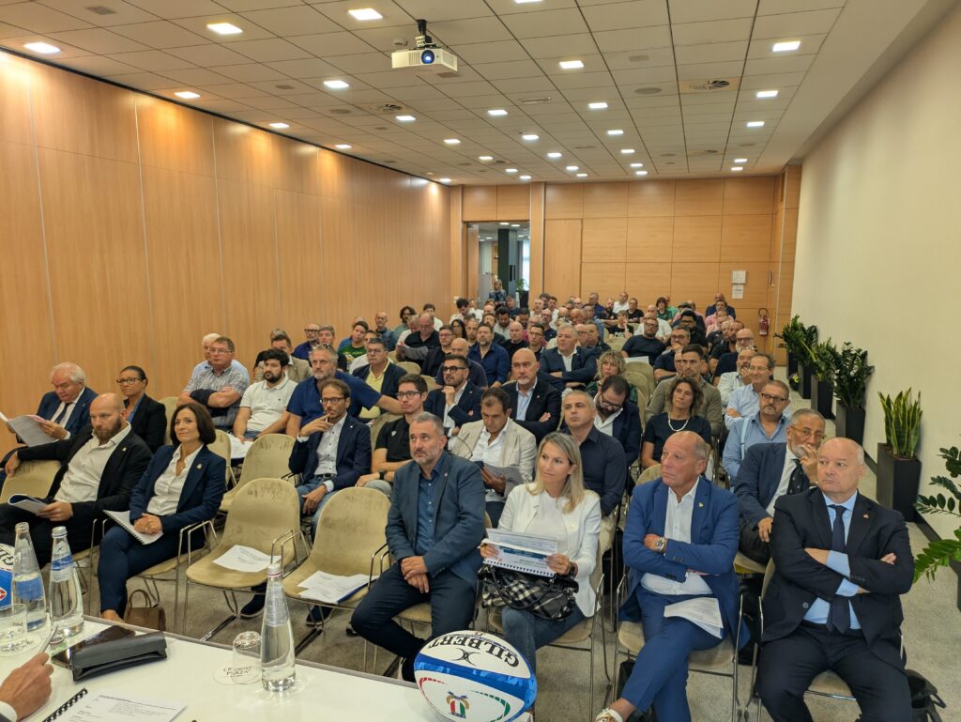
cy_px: 361
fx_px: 694
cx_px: 480
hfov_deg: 69.4
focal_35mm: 25
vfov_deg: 54.9
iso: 219
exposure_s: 1/50
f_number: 1.89
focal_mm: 5.43
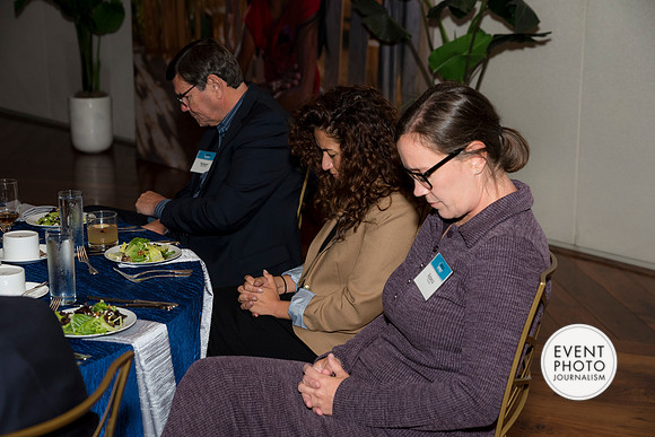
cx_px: 328
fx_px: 1183
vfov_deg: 20.9
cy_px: 218
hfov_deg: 31.0
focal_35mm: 65
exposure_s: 1/125
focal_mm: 65
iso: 800
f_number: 5
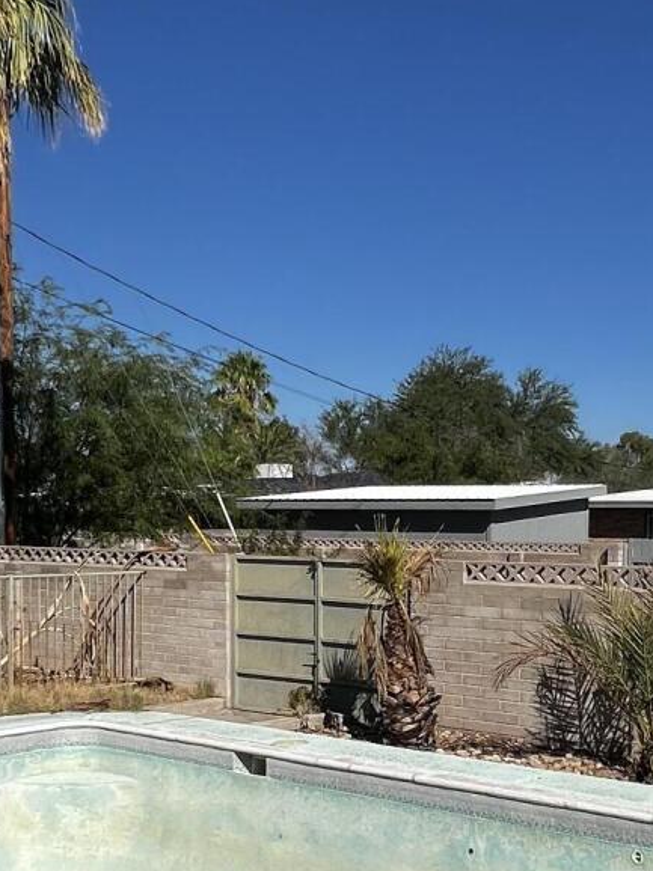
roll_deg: -2.6
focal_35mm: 45
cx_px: 448
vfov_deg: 41.3
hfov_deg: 31.8
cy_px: 607
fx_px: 1133
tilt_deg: -1.5
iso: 32
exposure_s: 1/4785
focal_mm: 1.57
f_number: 1.8
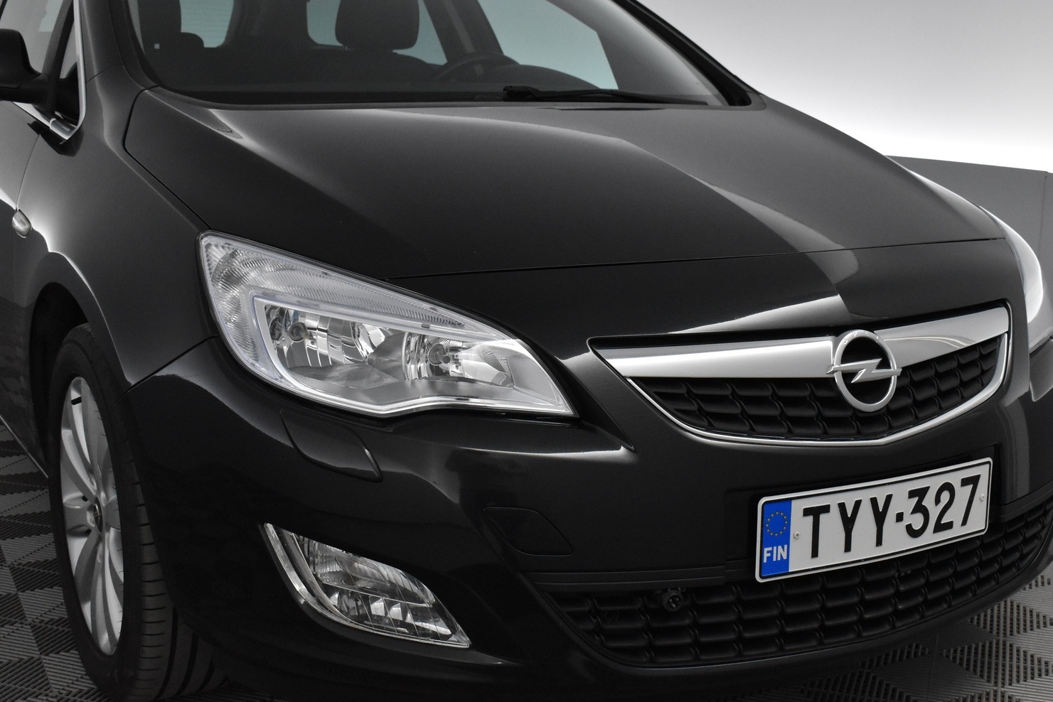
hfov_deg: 41.4
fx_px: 1391
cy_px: 369
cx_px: 563
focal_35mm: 48
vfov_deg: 28.3
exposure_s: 1/200
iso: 3200
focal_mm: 29
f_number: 7.1
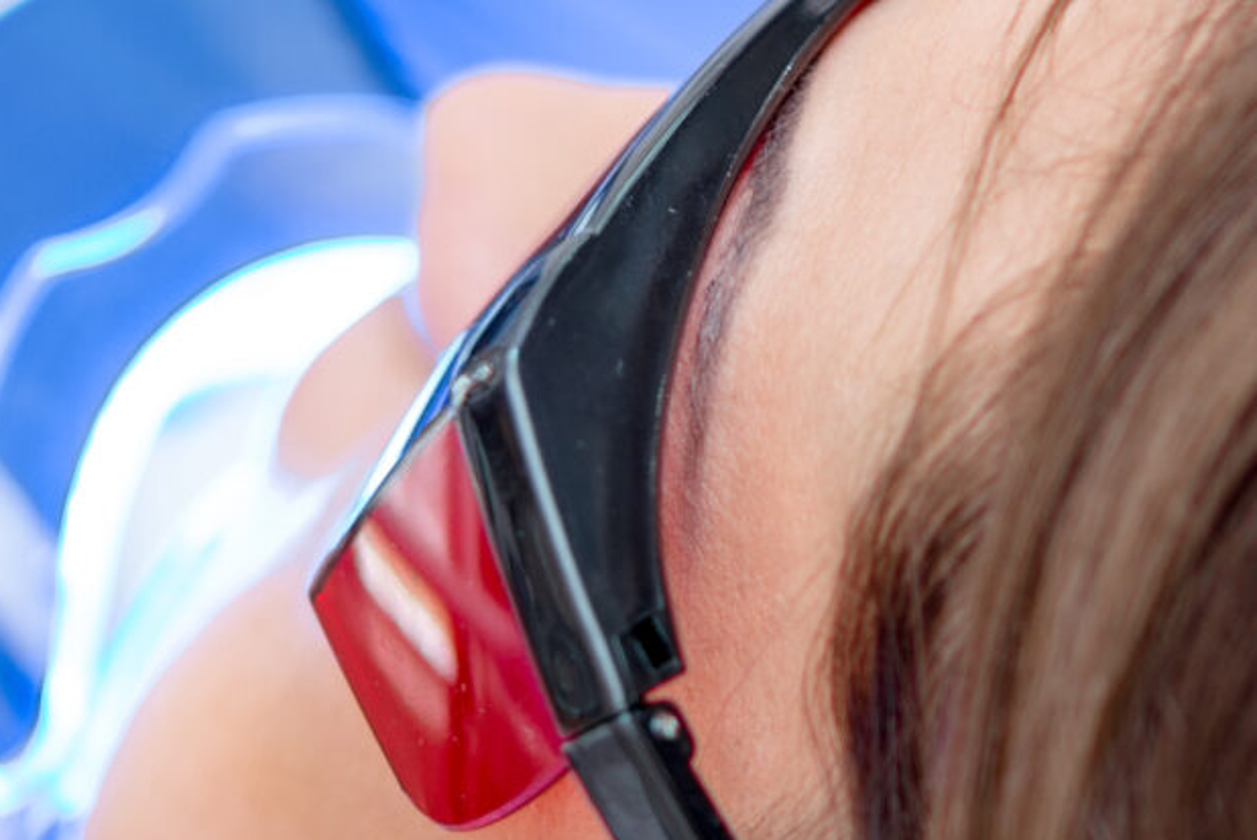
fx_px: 12299
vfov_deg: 3.9
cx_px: 736
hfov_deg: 5.9
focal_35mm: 352
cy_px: 371
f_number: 2
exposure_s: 1/125
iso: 100
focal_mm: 85
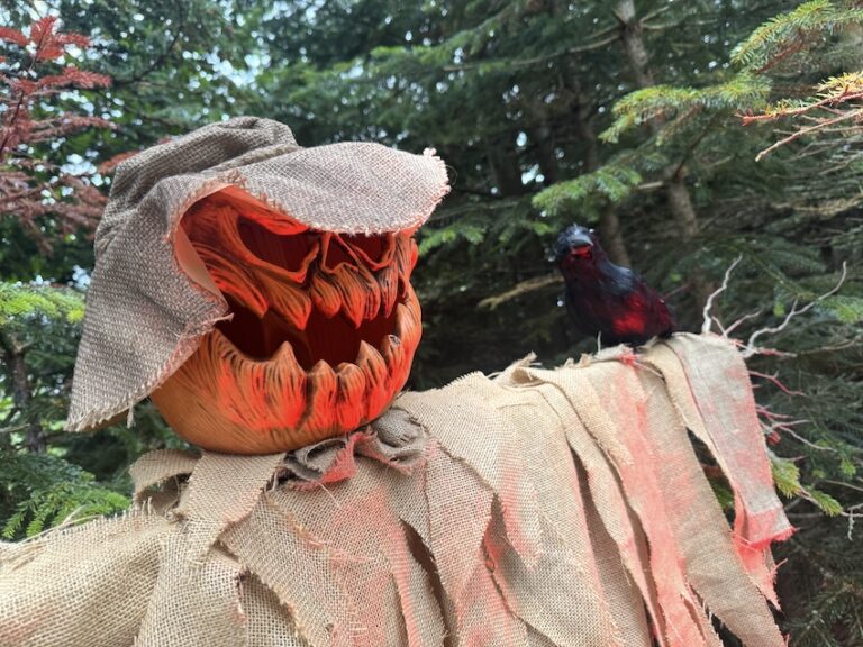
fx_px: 598
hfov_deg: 71.6
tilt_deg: +0.8
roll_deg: +15.8
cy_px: 324
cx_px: 432
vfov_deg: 56.8
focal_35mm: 24
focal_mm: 6.76
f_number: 1.78
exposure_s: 1/121
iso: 160
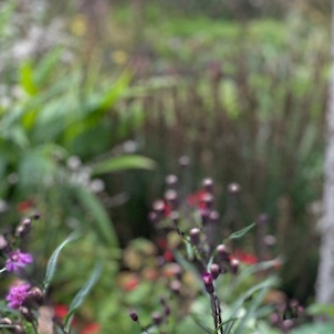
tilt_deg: -22.4
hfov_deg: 11.2
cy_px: 503
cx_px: 164
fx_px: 1703
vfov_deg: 10.8
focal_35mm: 156
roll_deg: +0.1
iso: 80
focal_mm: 6
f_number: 2
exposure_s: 1/122
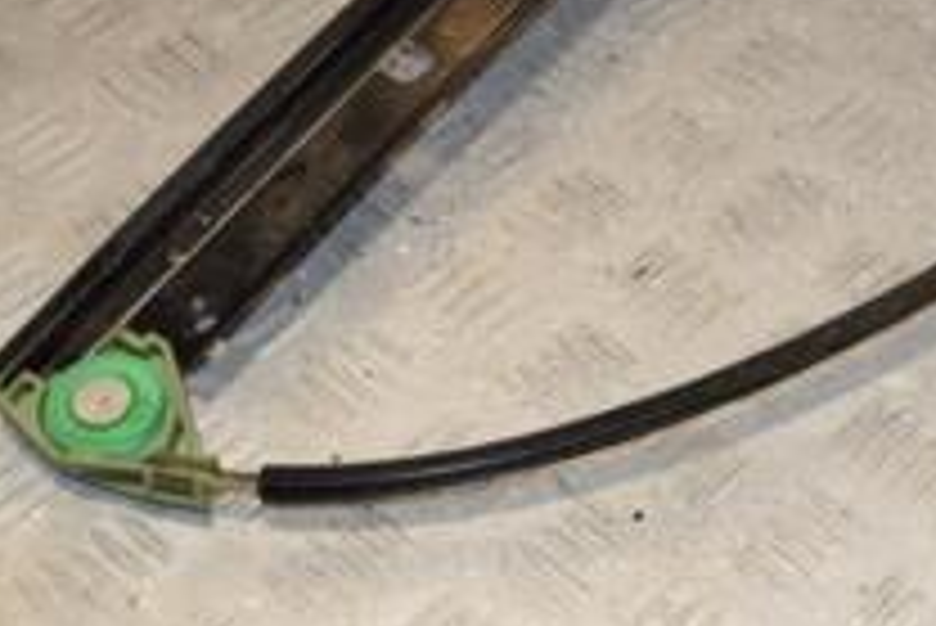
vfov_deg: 14.2
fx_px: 2472
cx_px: 1188
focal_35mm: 95
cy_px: 36
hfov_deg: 19.8
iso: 800
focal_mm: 22
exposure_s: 1/200
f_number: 8
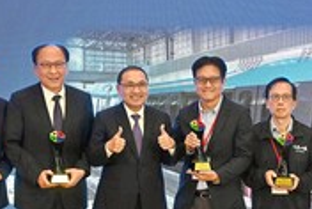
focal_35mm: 168
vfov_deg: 8.2
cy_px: 169
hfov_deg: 12.2
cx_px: 163
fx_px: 1458
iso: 1250
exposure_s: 1/125
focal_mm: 74
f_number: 4
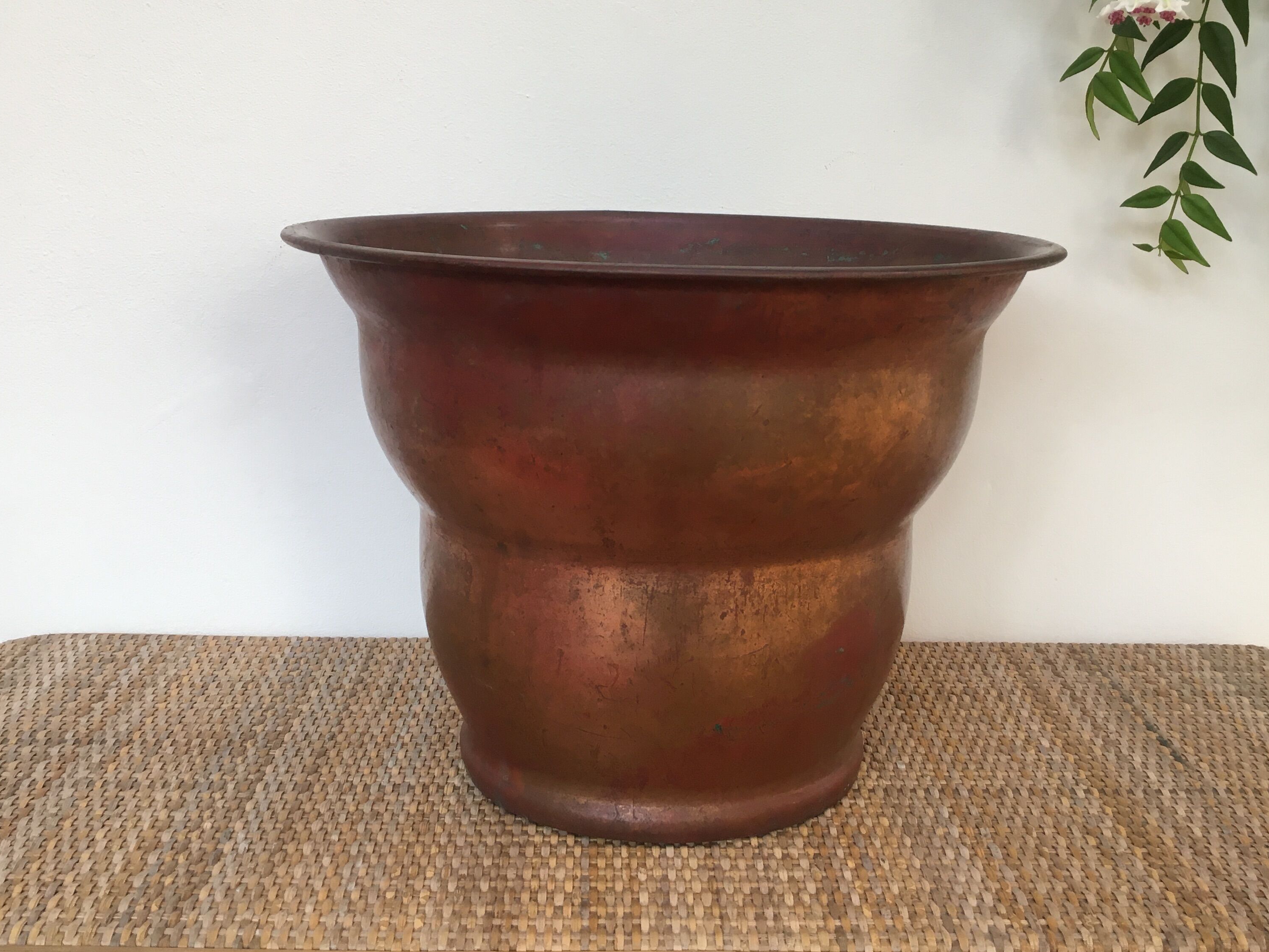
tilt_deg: -8.5
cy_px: 321
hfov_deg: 47.8
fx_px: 1430
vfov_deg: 36.5
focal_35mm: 39
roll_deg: -0.7
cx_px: 661
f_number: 2.2
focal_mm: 4.15
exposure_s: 1/33
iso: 25
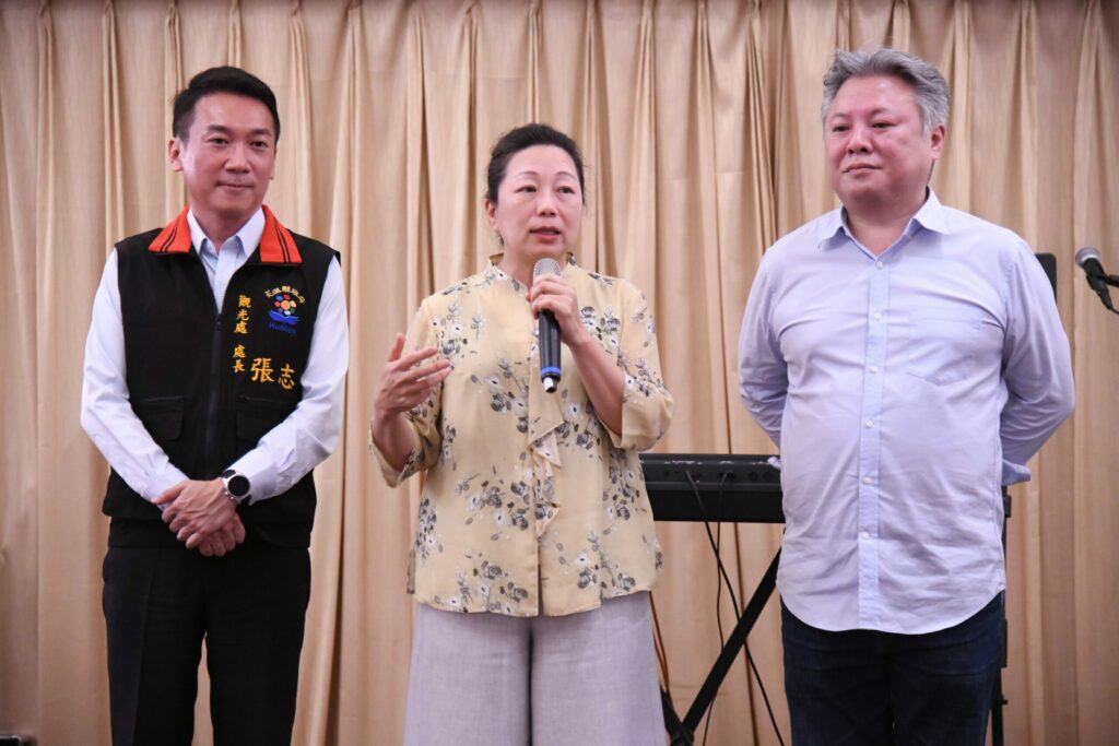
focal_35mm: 85
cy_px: 373
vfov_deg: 16.1
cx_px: 560
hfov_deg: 23.9
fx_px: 2642
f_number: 4
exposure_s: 1/160
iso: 8000
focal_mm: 85
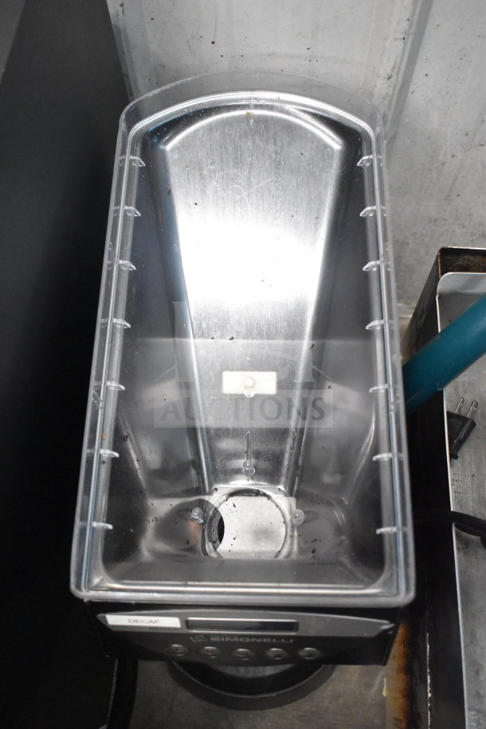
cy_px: 364
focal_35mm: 34
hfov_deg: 38.4
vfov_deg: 55.1
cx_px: 243
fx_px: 699
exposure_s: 1/80
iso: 6400
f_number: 4.5
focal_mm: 23
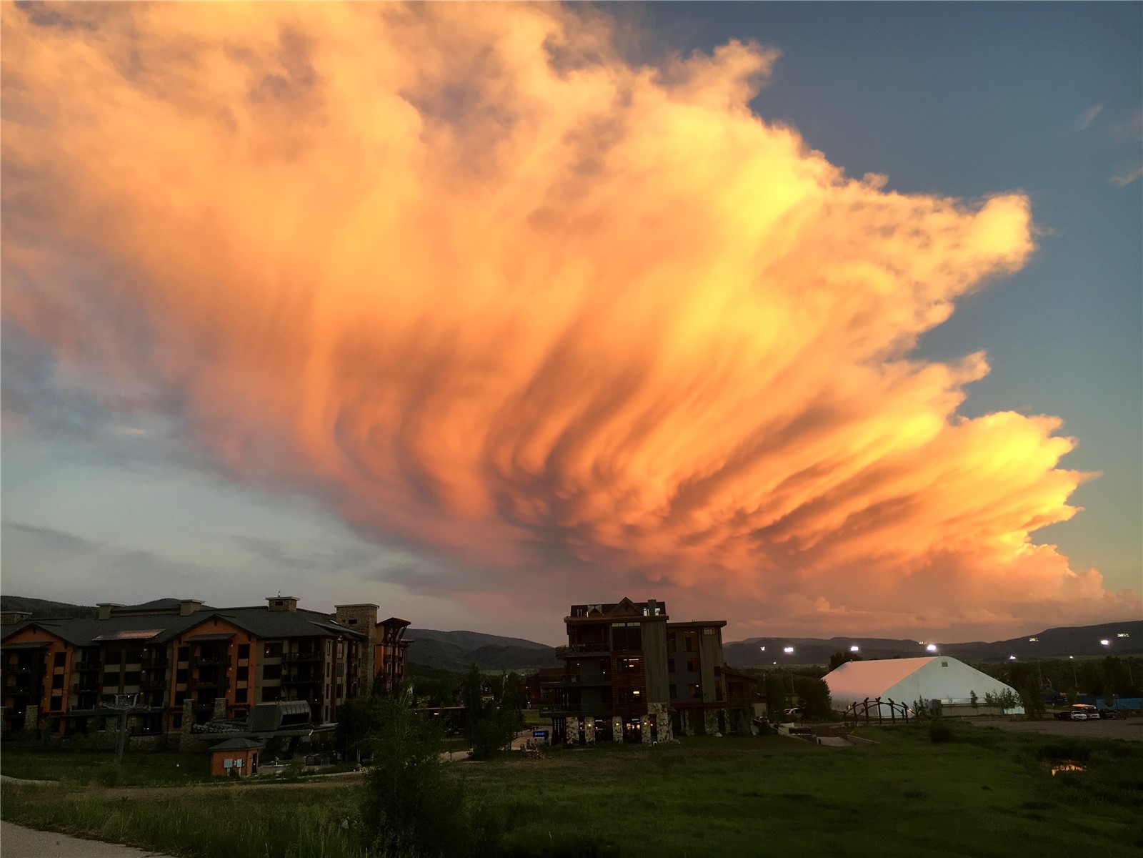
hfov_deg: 61.7
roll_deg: +2.8
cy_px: 429
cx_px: 572
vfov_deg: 48.2
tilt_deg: +12.3
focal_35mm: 29
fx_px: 958
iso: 32
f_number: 2.2
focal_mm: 4.15
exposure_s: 1/60
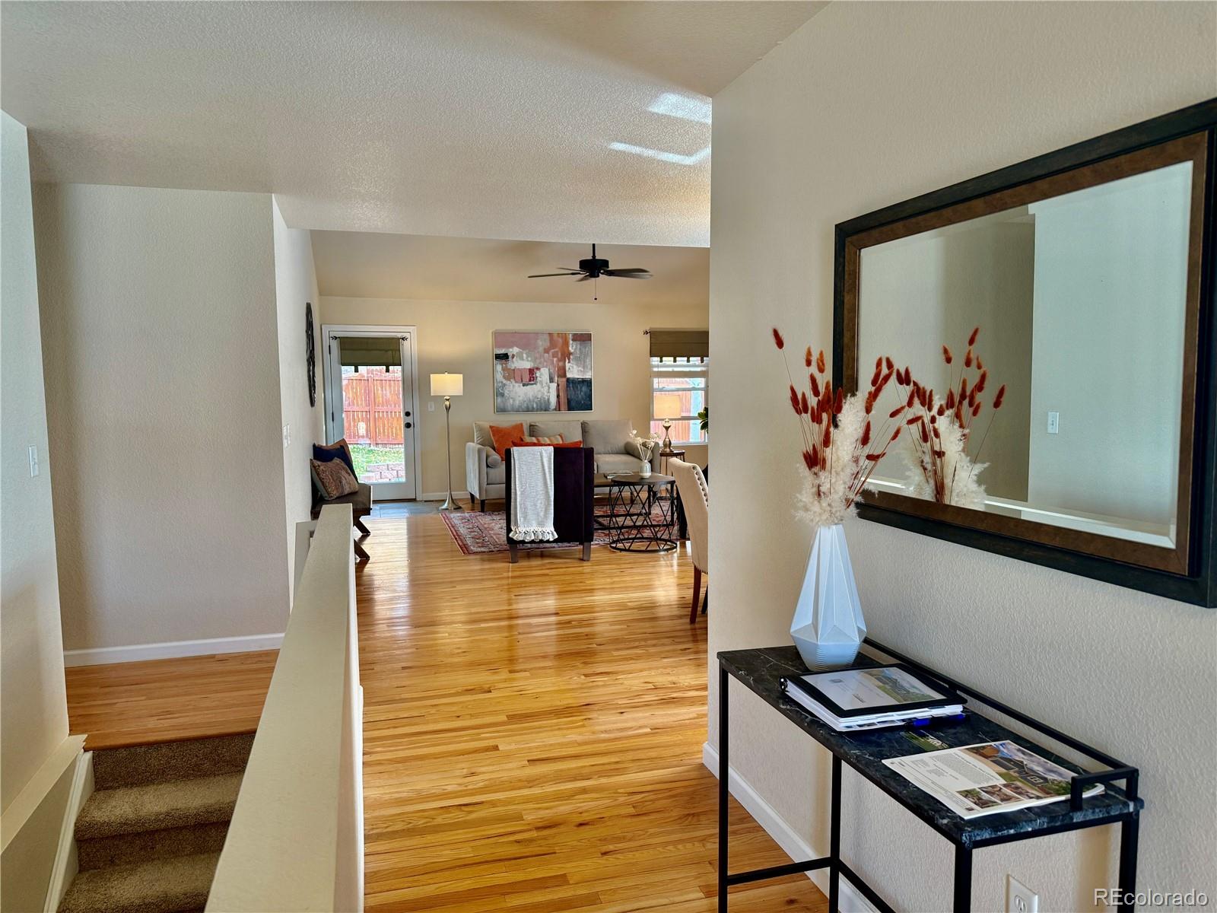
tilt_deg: -4.9
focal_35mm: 24
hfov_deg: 71.6
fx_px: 844
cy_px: 456
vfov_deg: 56.8
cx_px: 608
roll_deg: +1.0
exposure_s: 1/120
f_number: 1.78
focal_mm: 6.76
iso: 125
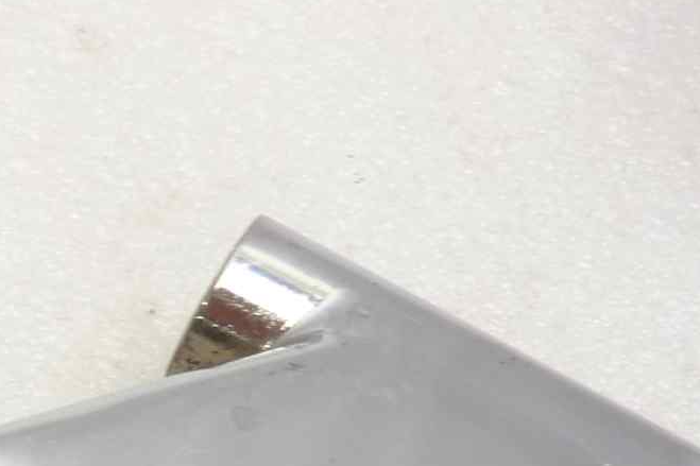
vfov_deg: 12.8
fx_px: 1963
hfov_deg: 18.1
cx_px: -343
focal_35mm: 101
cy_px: 702
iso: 80
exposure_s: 1/15
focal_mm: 4.1
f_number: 3.3
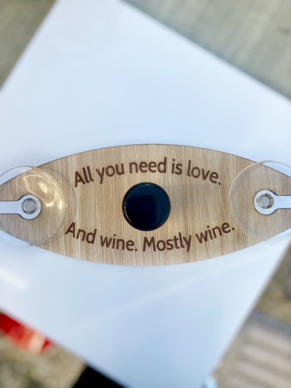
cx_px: 146
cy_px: 194
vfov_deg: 67.3
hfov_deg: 53.1
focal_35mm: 26
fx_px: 291
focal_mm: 4.25
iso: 32
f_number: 1.8
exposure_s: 1/447
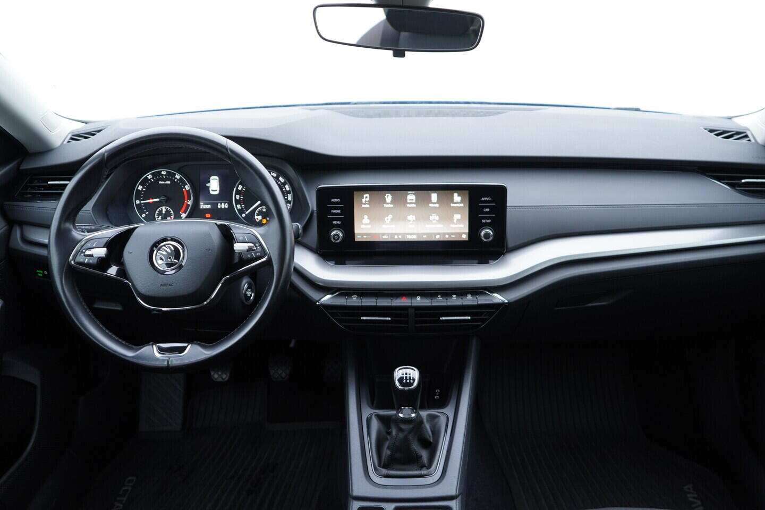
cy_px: 255
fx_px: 765
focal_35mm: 36
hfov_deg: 53.1
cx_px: 382
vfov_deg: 36.9
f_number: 2.8
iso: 250
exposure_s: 1/40
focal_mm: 24
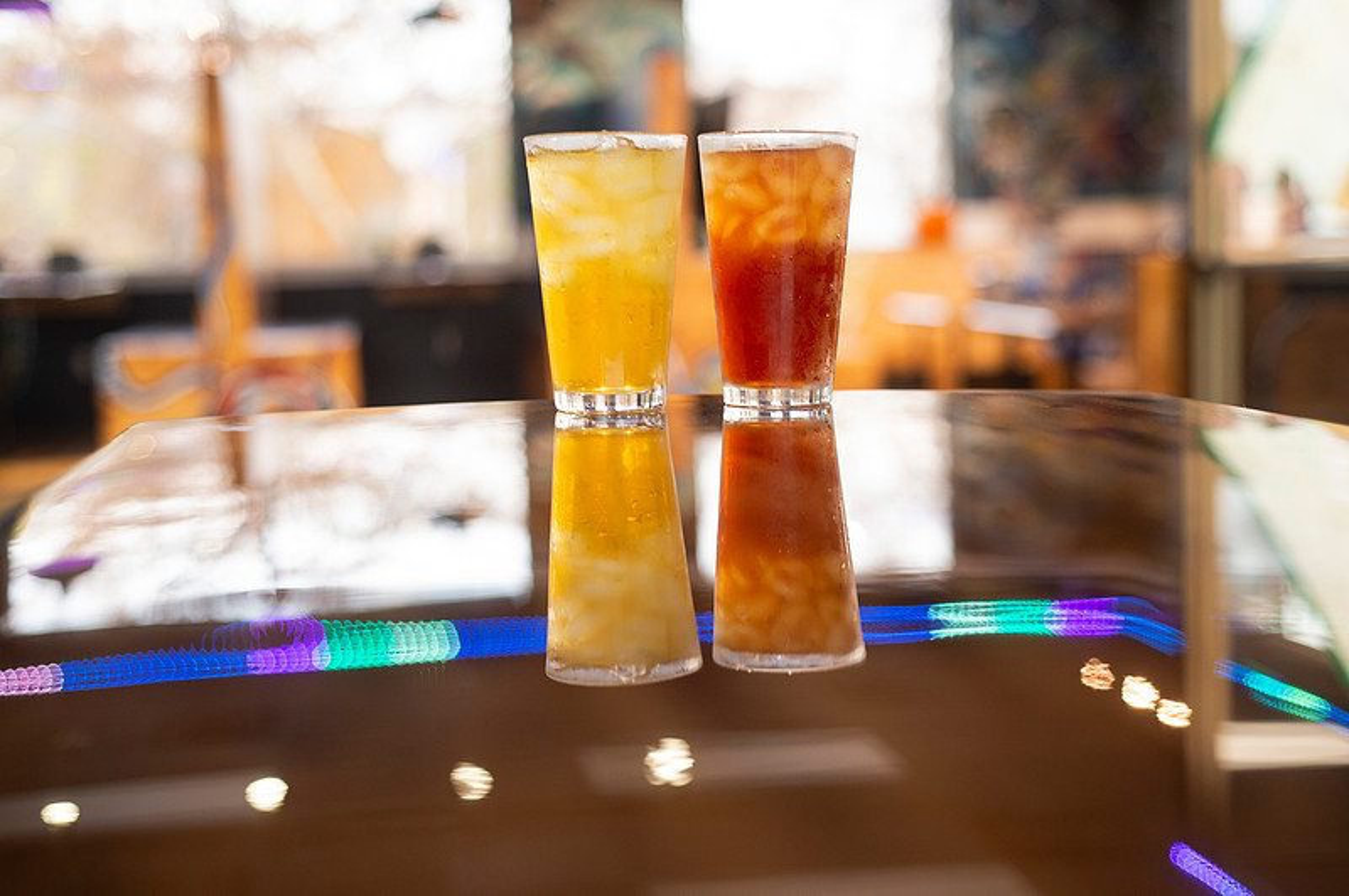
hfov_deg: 39.6
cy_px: 448
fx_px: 1872
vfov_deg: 26.9
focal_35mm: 50
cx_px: 674
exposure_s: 1/60
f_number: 2.8
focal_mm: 50
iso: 800
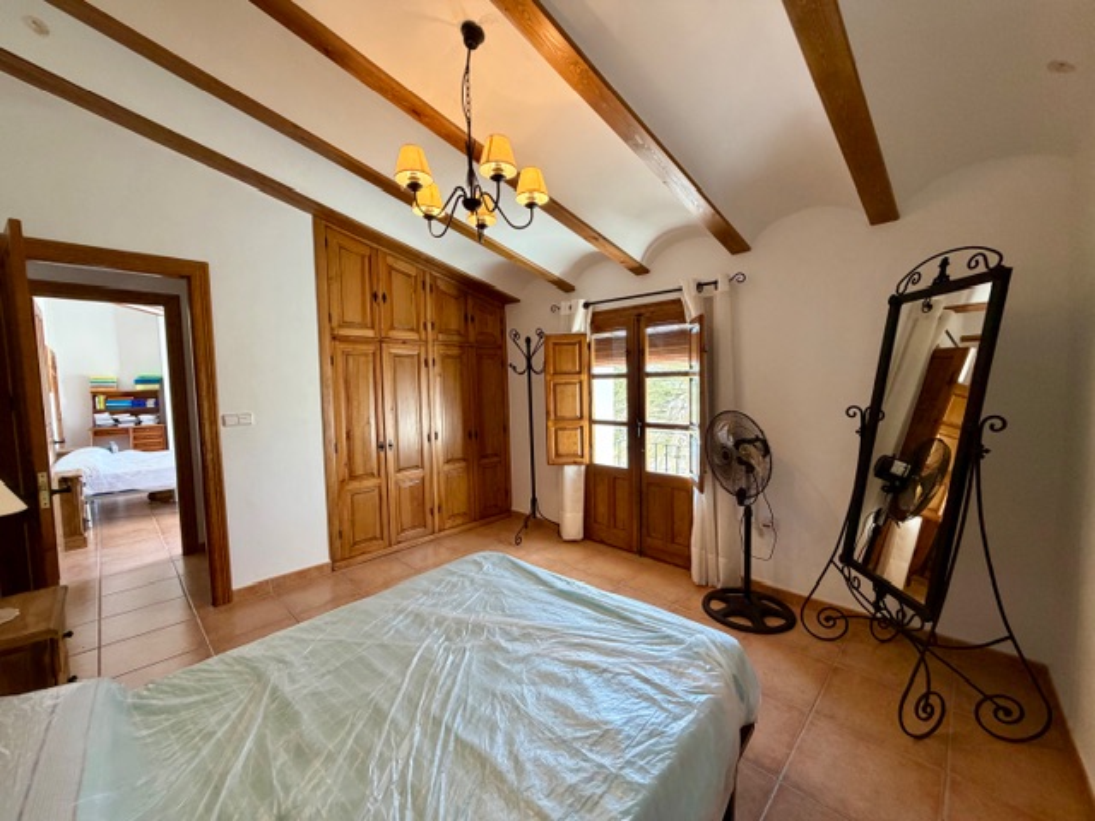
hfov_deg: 102.1
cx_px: 548
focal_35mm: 14
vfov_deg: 85.7
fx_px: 443
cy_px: 410
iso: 250
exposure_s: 1/100
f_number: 2.2
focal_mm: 2.22
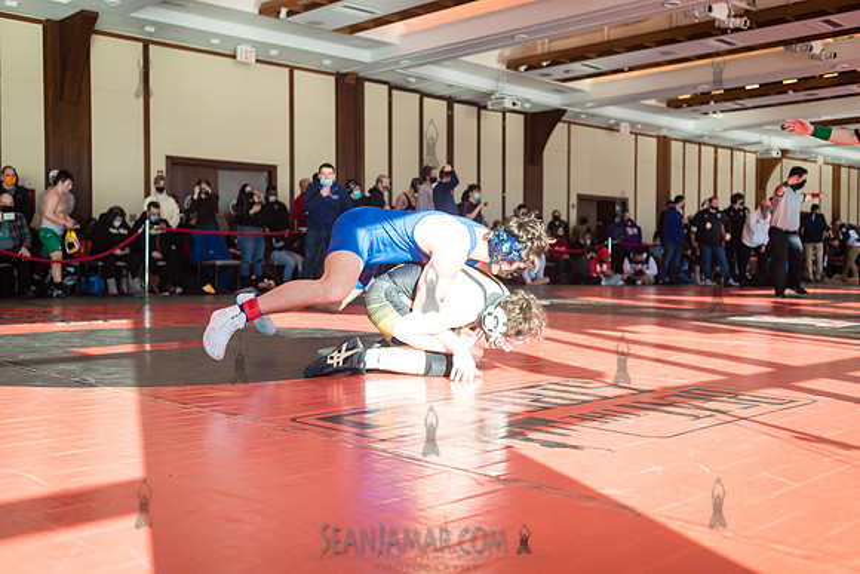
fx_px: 898
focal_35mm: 38
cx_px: 430
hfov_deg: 51.2
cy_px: 287
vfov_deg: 35.4
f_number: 3.5
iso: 400
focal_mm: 35
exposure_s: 1/400
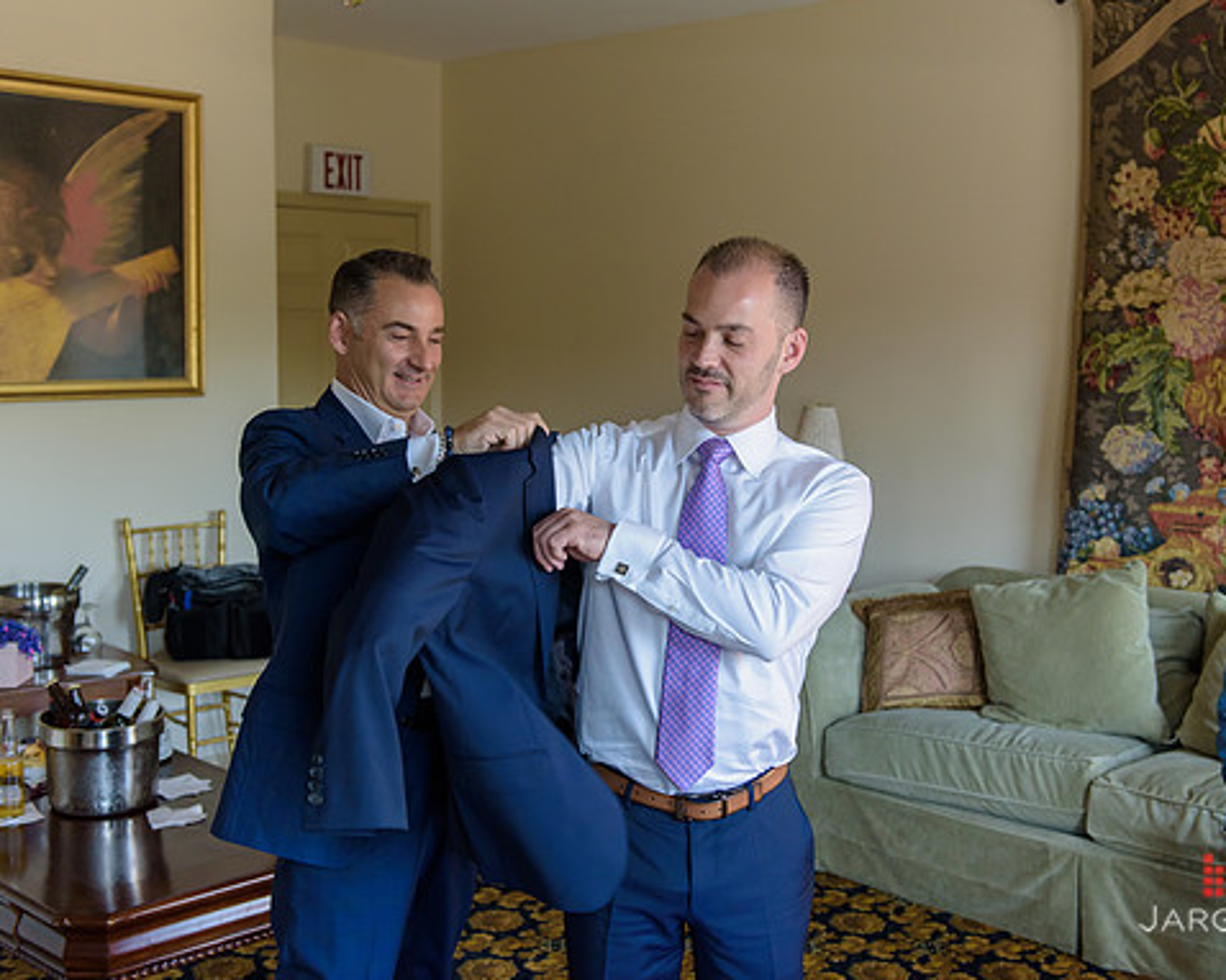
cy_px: 491
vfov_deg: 36.5
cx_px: 641
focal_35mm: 41
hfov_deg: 44.8
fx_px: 1487
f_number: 3.2
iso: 640
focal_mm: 36
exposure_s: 1/125
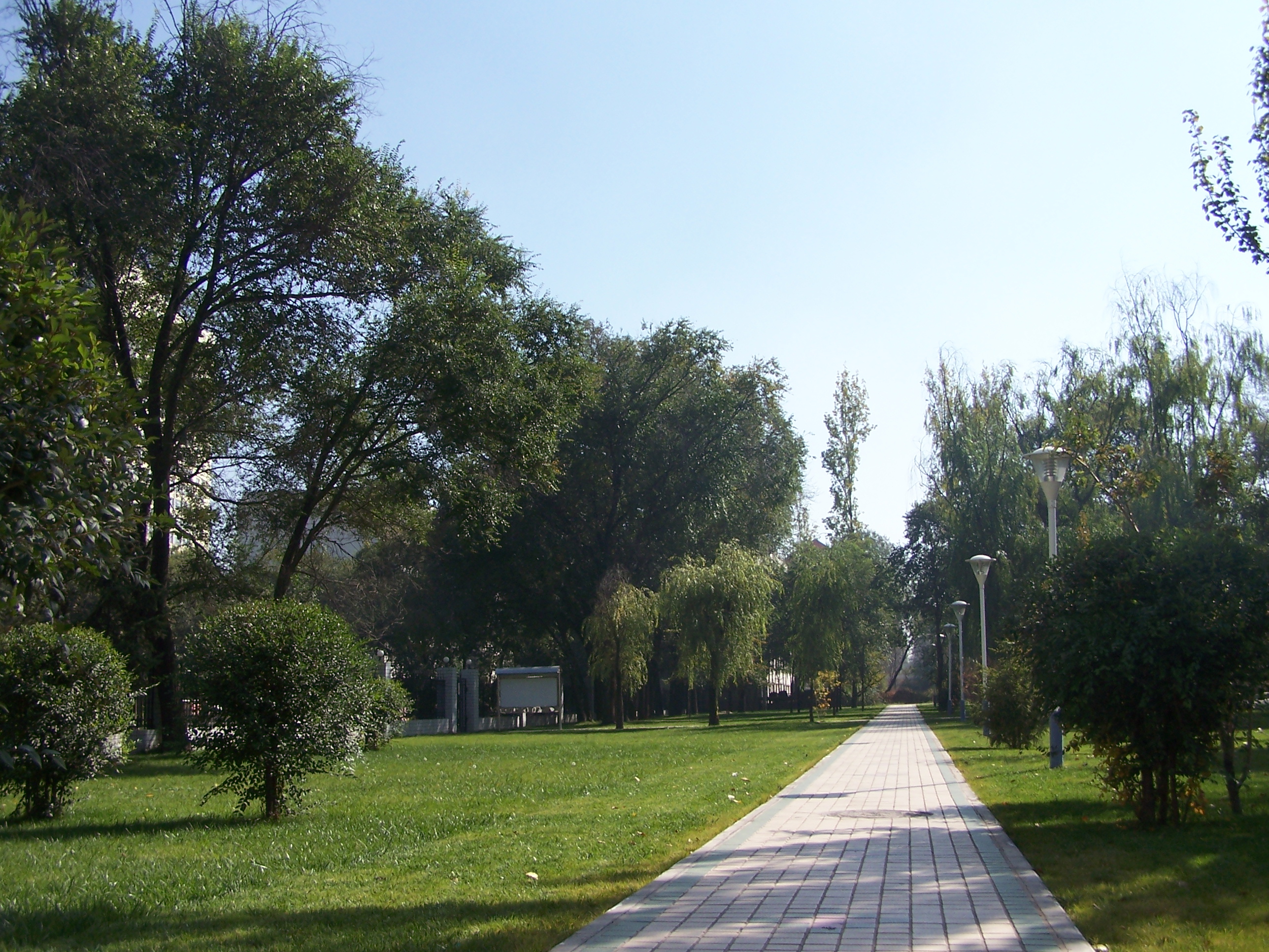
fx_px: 1393
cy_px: 476
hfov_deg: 49.0
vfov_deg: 37.7
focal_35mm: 38
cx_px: 634
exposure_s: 1/640
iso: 80
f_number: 4
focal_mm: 6.3
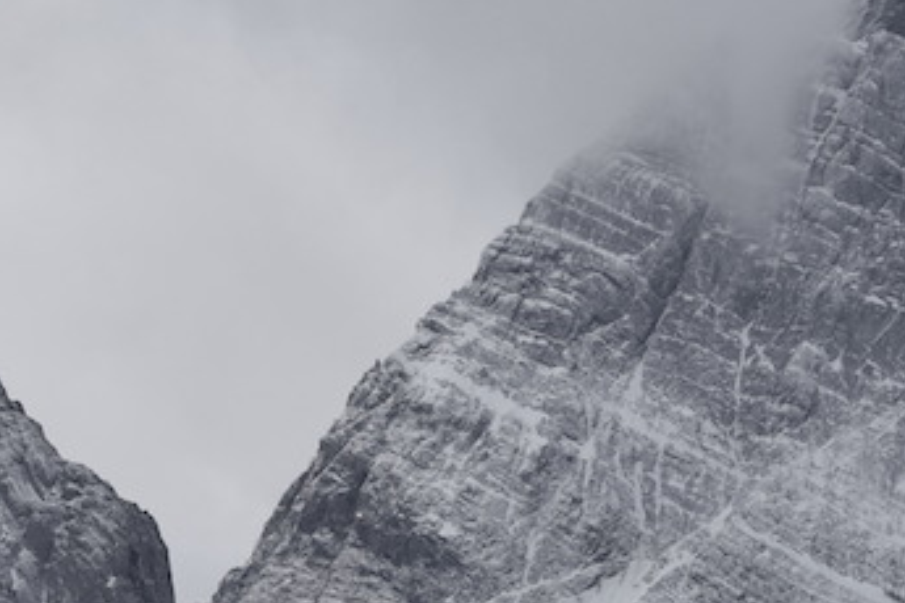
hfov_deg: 3.1
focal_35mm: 667
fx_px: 16766
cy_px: 846
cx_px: 480
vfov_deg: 2.1
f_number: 7.1
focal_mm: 120
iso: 200
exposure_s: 1/800
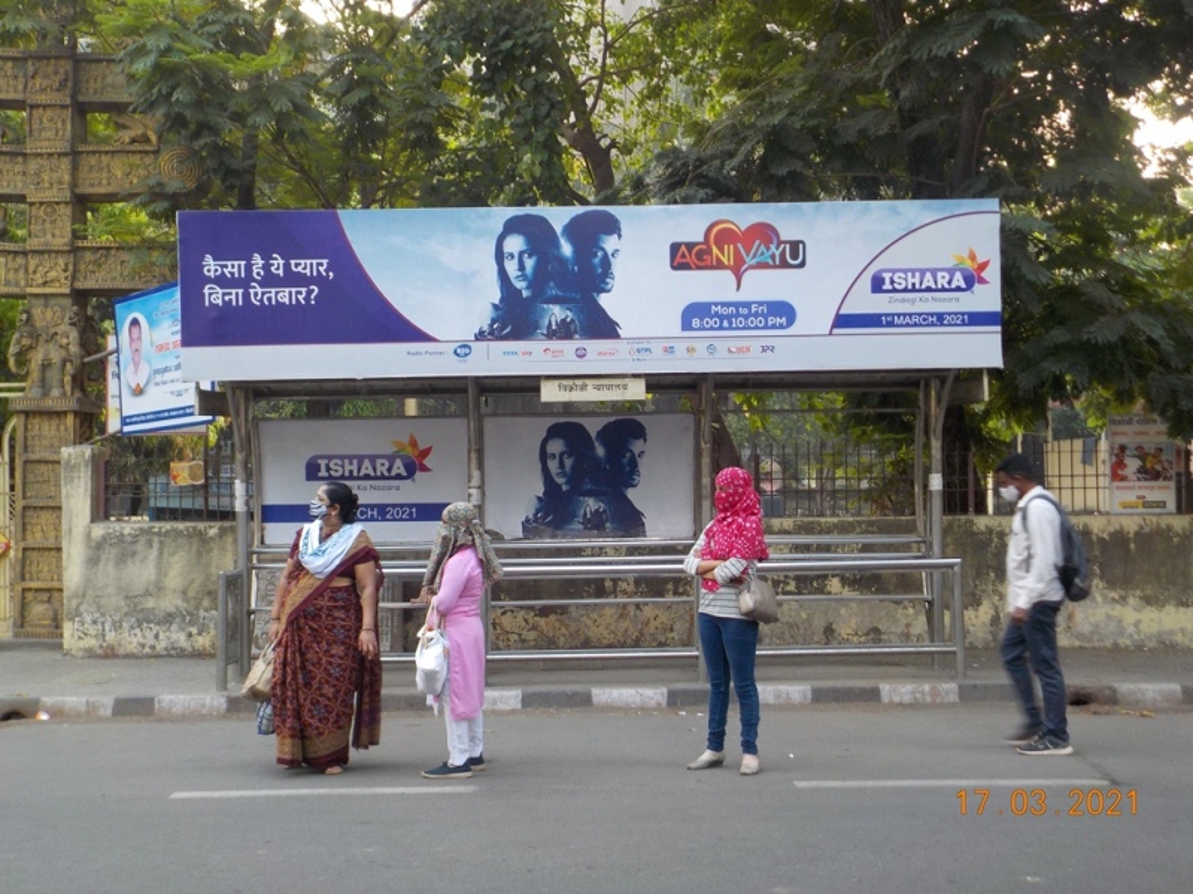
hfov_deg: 49.0
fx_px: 1310
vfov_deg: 37.7
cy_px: 447
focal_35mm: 38
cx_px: 596
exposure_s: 1/30
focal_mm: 5.2
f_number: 3.7
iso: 125
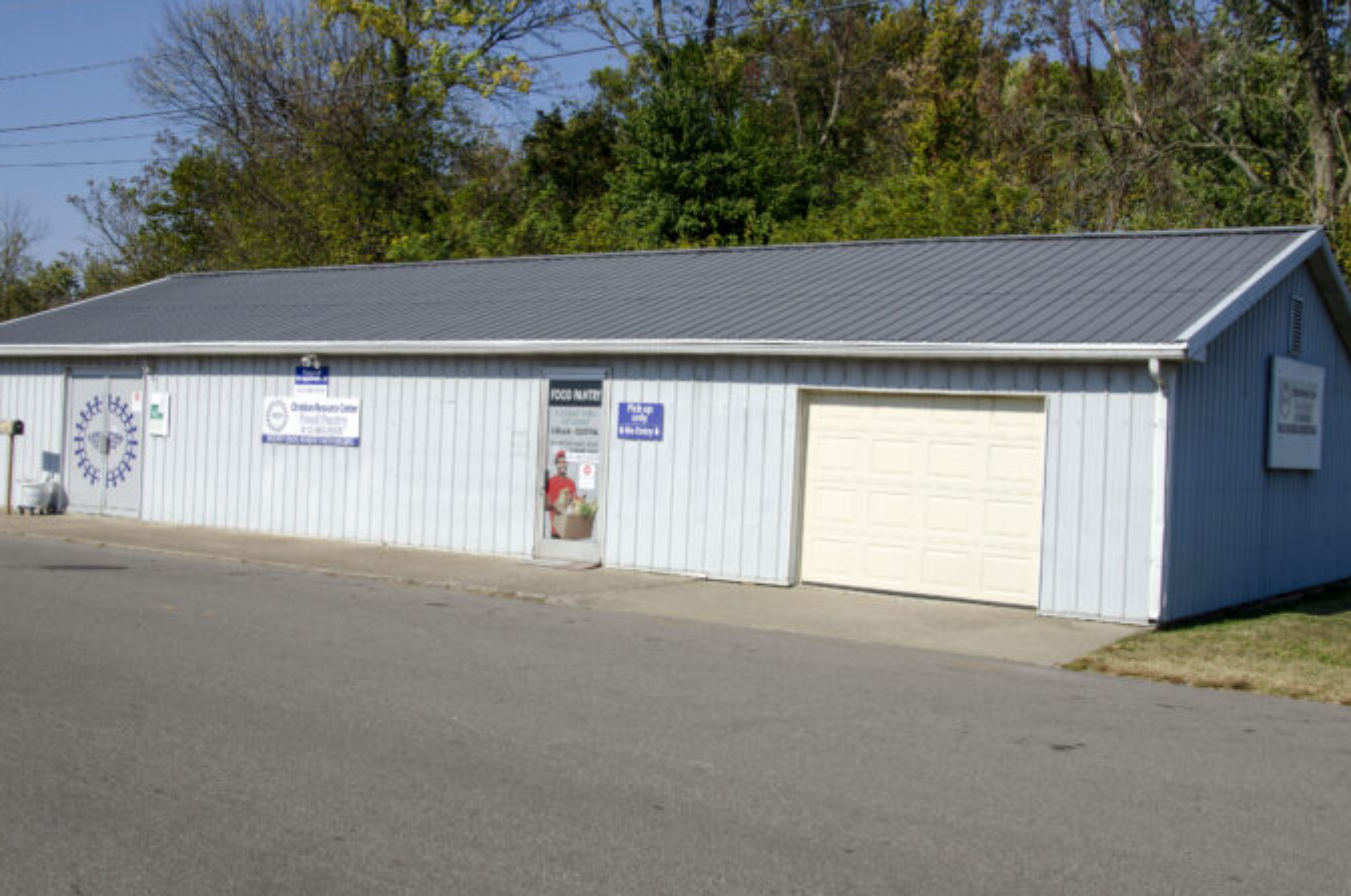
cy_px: 428
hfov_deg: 47.5
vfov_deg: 32.5
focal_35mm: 41
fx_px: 1536
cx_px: 647
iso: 100
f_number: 9
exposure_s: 1/320
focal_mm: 24
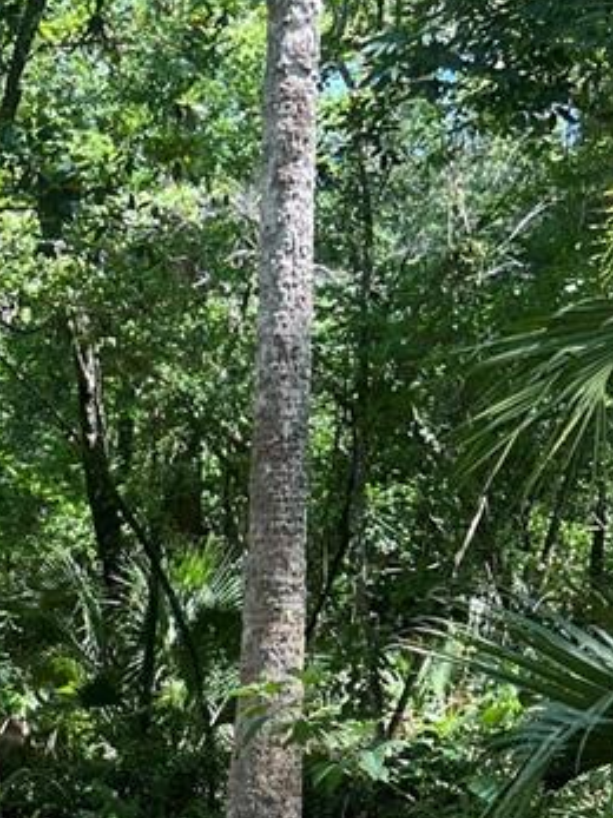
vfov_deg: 20.3
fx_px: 2126
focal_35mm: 90
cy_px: 1004
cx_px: -219
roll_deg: -0.9
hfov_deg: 15.5
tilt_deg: -9.3
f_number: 1.5
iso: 50
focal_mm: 5.7
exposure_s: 1/317
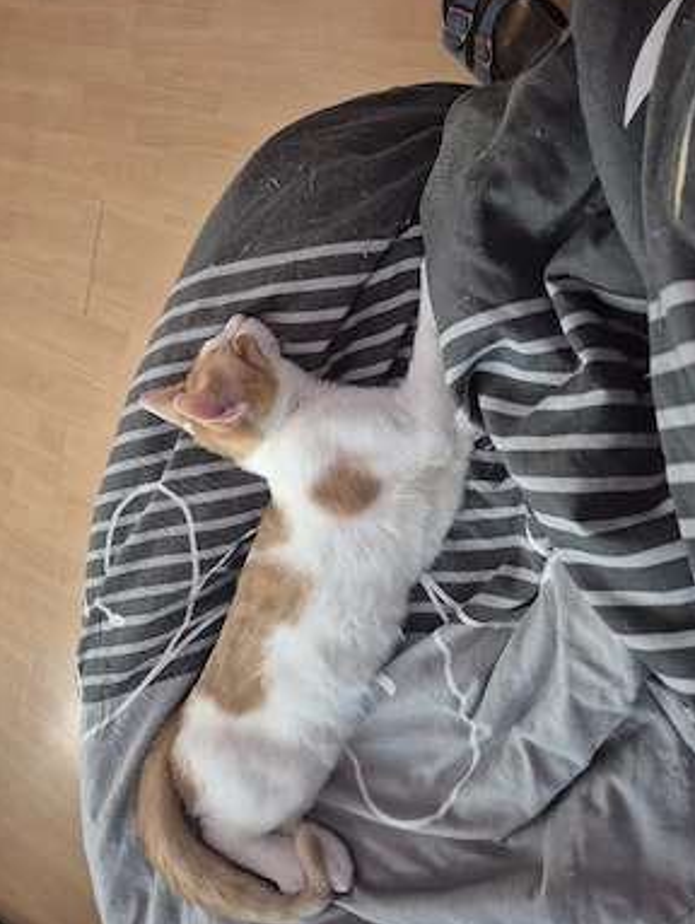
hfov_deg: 56.9
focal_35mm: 24
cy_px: 451
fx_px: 641
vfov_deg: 71.5
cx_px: 352
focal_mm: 5.4
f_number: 1.8
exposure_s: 1/34
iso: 400
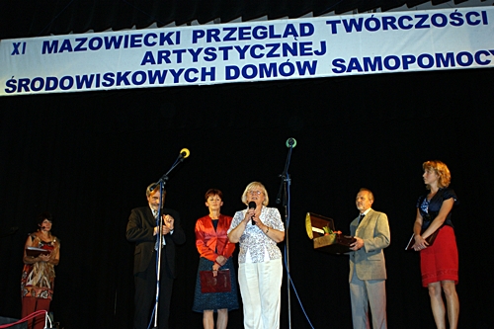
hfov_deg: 49.6
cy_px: 164
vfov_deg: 34.2
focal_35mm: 39
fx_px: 535
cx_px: 247
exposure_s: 1/60
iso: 400
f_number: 5.6
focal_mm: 26
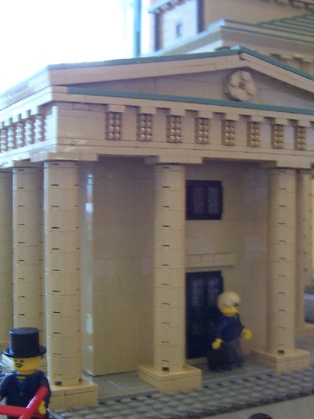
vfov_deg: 36.2
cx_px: 182
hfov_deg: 27.5
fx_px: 641
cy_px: 202
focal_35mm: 53
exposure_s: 1/15
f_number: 2.8
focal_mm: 5.6
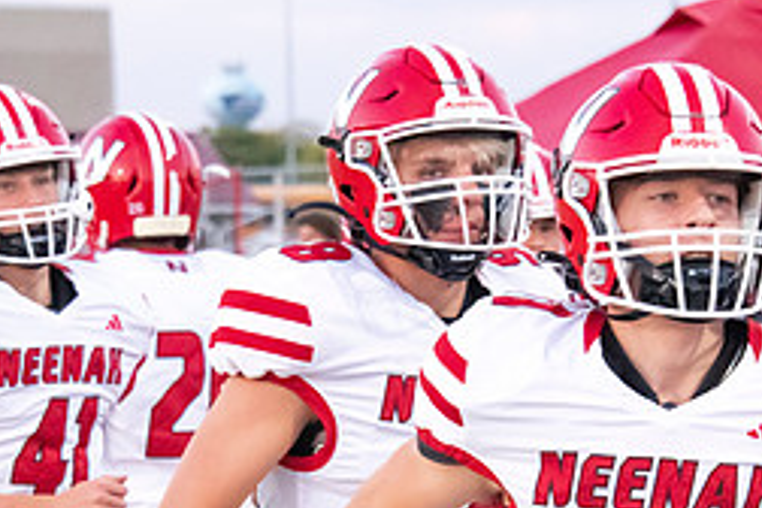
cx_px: 429
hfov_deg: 8.0
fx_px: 5461
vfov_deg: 5.3
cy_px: 564
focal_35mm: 258
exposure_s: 1/800
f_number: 7.1
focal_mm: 112
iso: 10000
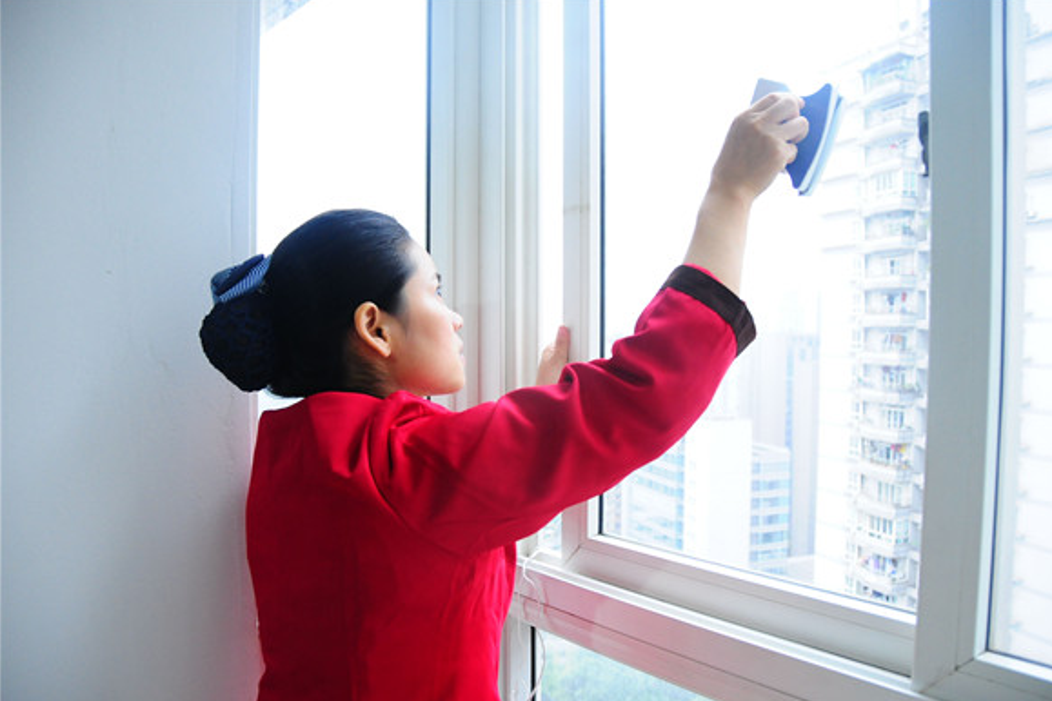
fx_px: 818
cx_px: 543
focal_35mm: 28
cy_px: 356
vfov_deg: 46.4
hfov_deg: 65.5
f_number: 3.5
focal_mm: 18
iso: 800
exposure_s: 1/30
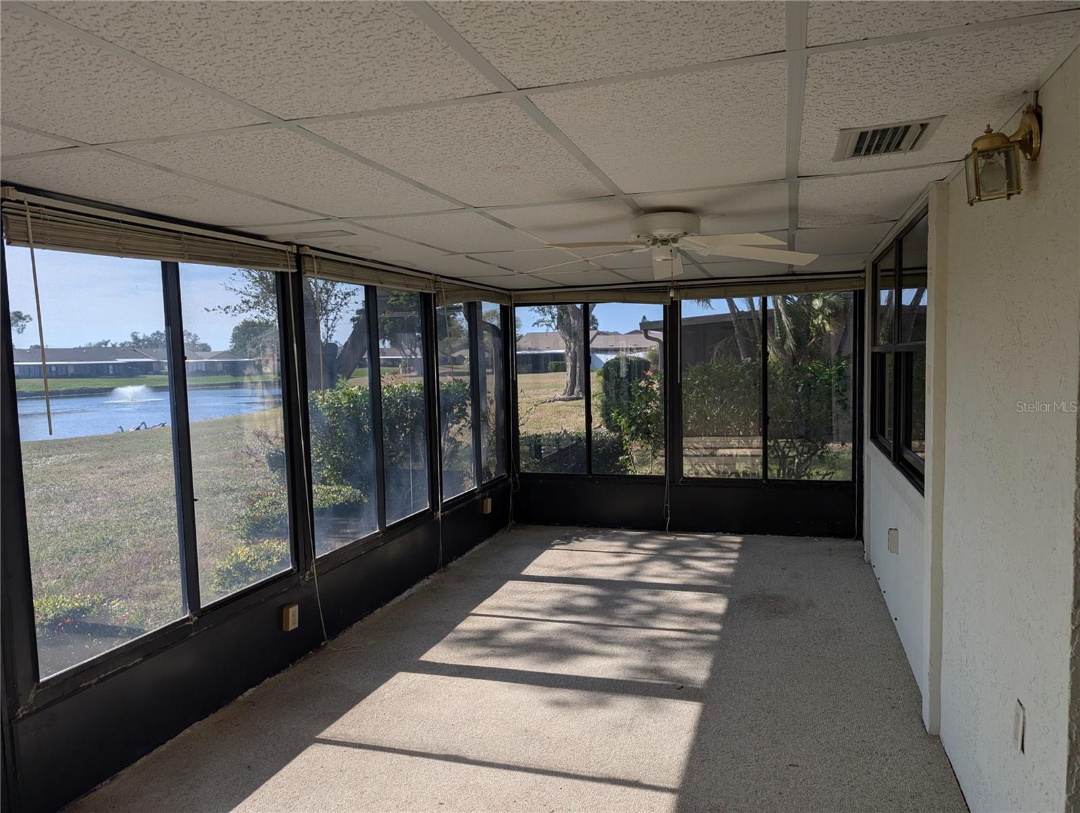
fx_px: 750
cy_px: 406
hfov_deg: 71.5
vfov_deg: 56.9
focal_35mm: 24
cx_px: 540
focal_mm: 6.9
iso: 21
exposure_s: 1/263
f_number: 1.68
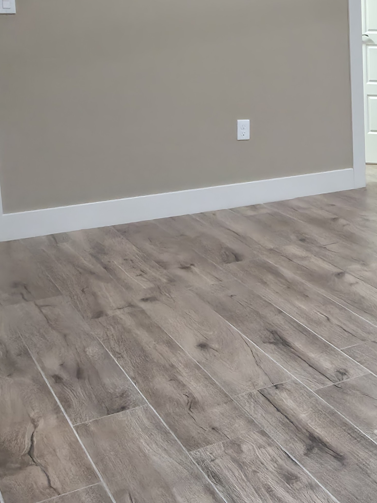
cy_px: 129
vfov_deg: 37.3
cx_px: 564
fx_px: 726
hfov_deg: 23.4
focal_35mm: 50
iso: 125
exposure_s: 1/30
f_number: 1.9
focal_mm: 2.2
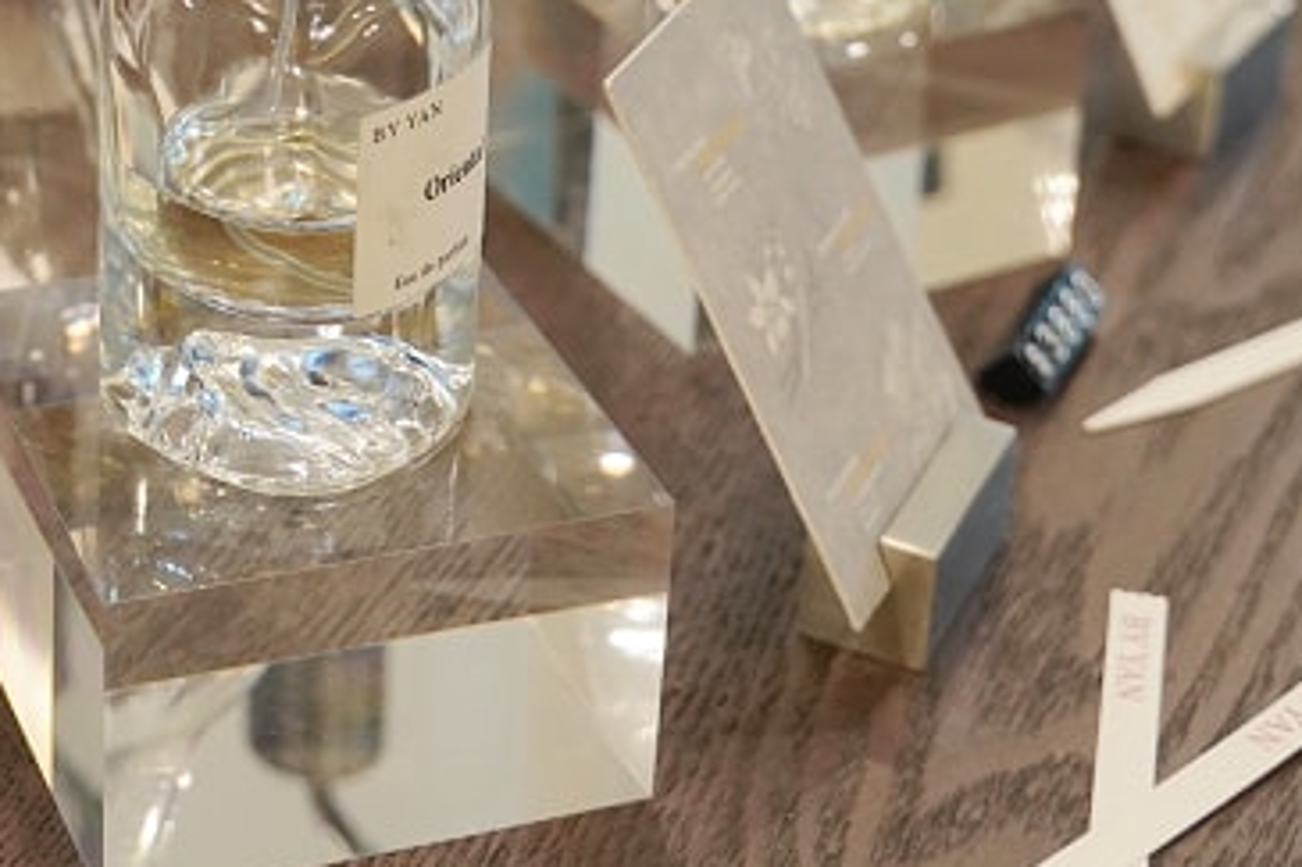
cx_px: -14
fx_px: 3326
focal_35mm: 92
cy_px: -321
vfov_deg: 14.1
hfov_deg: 21.3
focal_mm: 28
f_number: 3.5
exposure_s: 1/160
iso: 1600
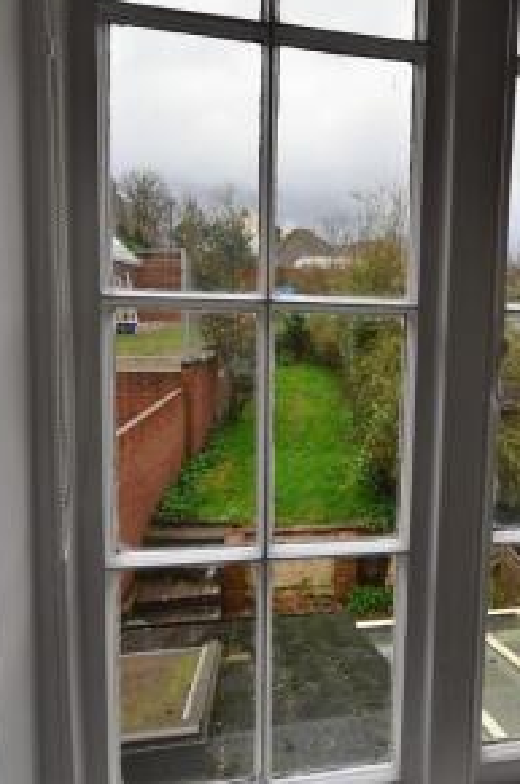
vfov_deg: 71.8
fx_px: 538
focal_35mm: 25
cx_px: 354
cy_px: 341
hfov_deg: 50.5
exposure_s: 1/100
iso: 400
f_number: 9
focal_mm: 11
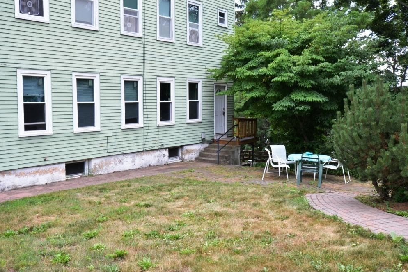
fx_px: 419
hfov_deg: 51.9
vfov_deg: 36.0
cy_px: 137
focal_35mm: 37
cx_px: 202
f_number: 10
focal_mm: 24
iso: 2000
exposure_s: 1/400
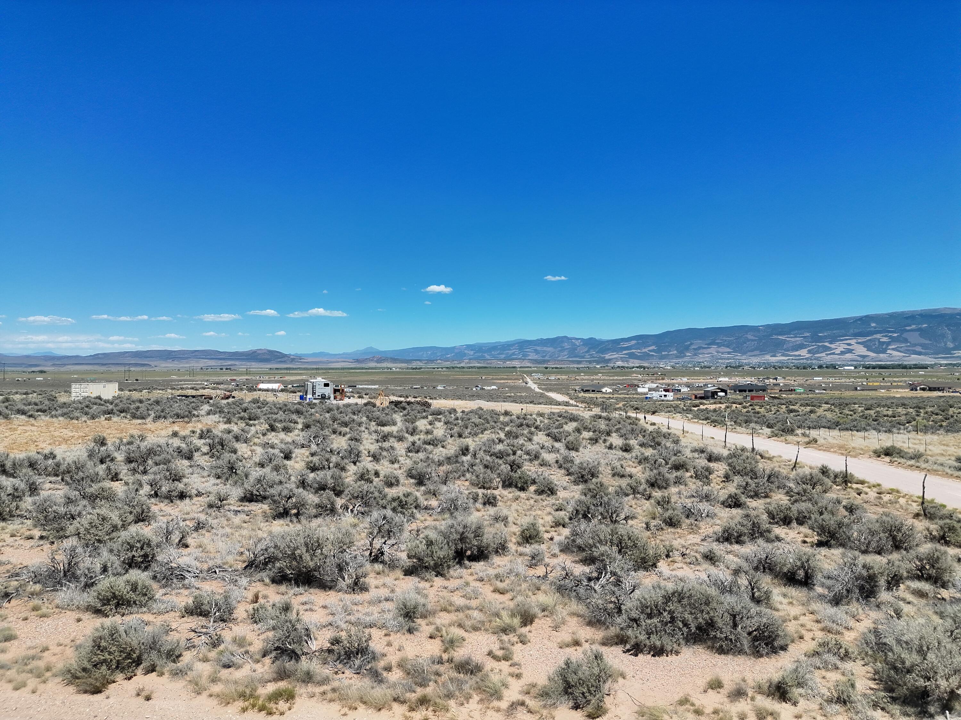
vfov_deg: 56.8
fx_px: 666
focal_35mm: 24
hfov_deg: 71.6
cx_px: 480
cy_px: 360
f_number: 1.7
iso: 120
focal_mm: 6.72
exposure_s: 1/5000
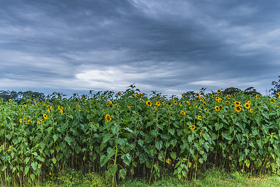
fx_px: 319
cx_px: 139
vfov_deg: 32.6
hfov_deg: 47.4
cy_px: 93
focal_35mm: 41
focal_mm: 27
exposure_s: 1/1.25
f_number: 5.6
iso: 200
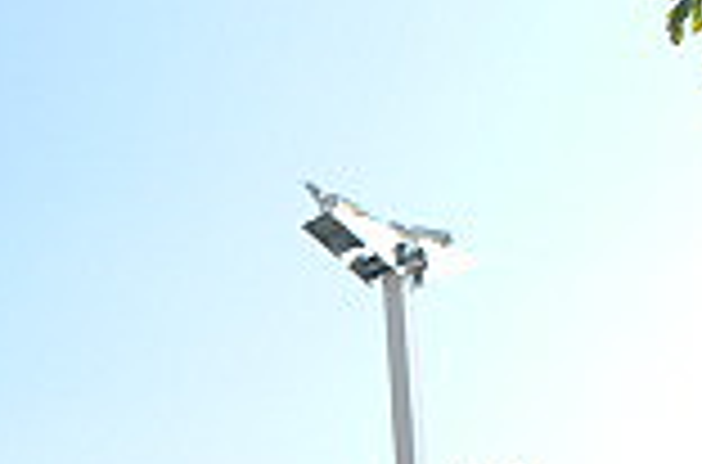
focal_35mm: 74
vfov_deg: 16.4
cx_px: -387
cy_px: 725
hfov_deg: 22.1
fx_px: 1439
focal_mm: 3.9
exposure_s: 1/400
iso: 80
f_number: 4
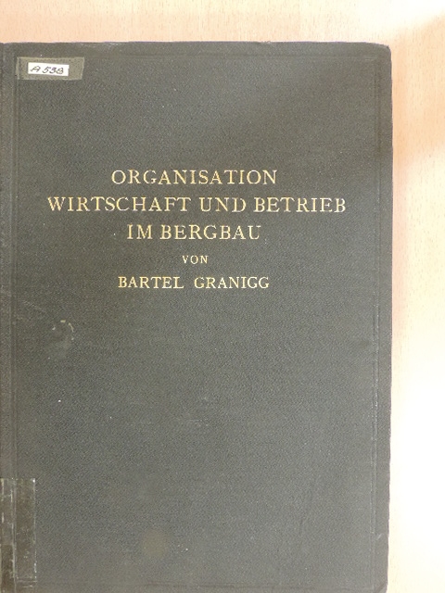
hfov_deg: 40.7
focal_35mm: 35
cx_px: 222
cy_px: 296
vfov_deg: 52.6
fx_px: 600
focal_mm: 6.2
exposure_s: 1/8
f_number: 5.1
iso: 800
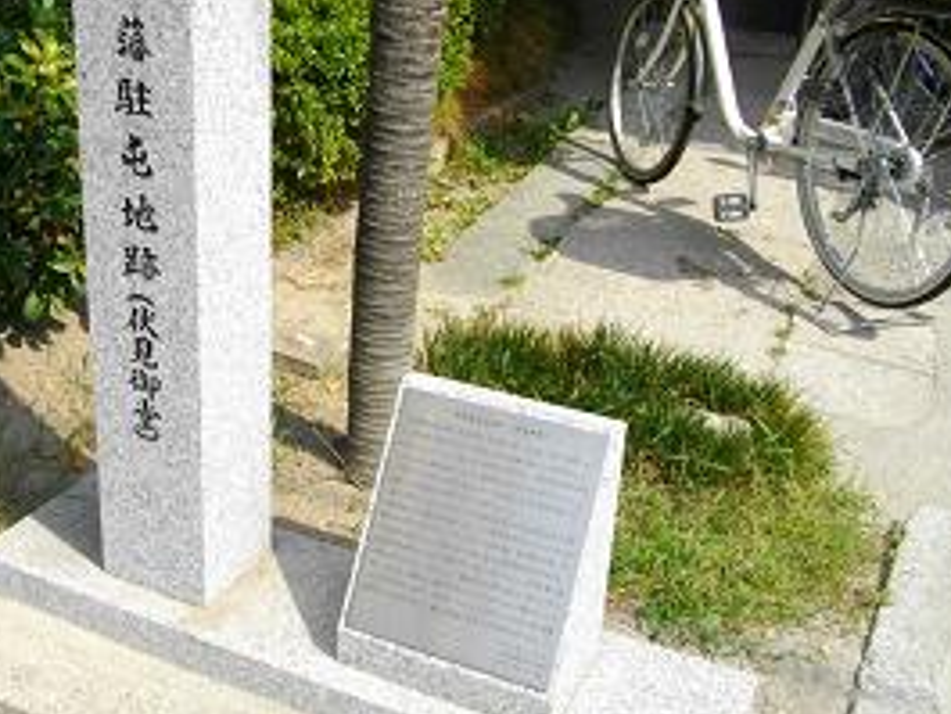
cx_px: 267
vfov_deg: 30.8
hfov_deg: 39.6
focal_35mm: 47
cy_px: 269
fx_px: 1292
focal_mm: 5.7
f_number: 5.5
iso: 100
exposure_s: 1/250
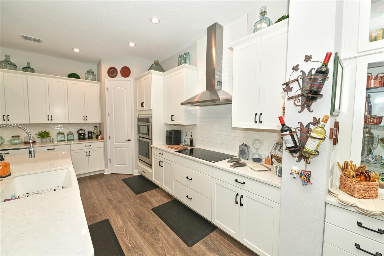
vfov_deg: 81.2
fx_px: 149
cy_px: 128
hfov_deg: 104.3
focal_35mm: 14
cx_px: 192
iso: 400
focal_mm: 14
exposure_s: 1/200
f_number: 4
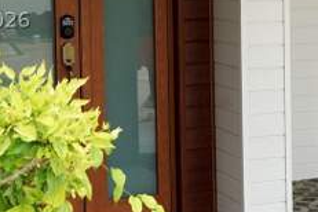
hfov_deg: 16.7
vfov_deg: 11.3
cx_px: 285
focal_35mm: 121
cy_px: 19
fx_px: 1069
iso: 800
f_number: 8
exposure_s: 1/125
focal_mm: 35
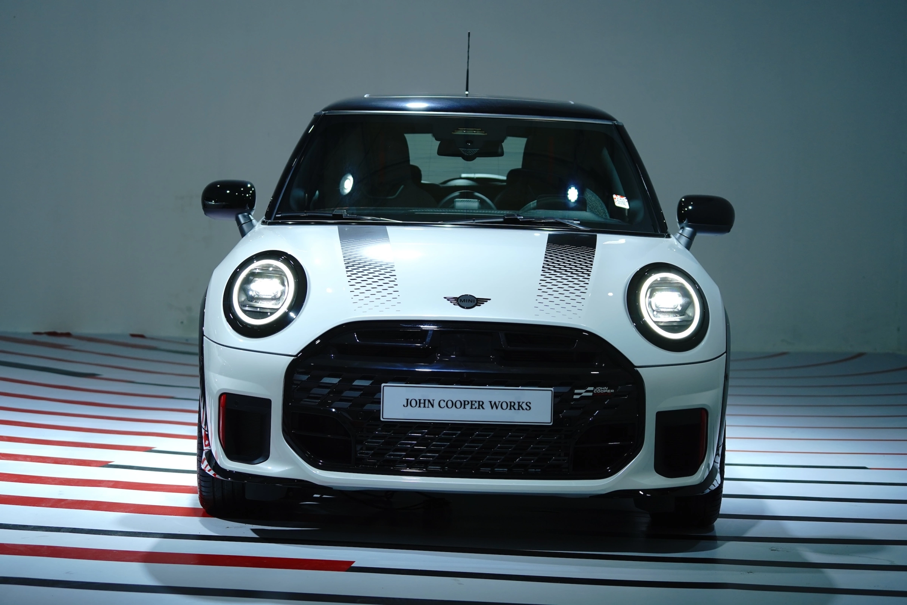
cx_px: 454
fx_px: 2343
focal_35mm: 93
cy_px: 302
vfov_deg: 14.7
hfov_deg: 21.9
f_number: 4
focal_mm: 93
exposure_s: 1/200
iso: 400
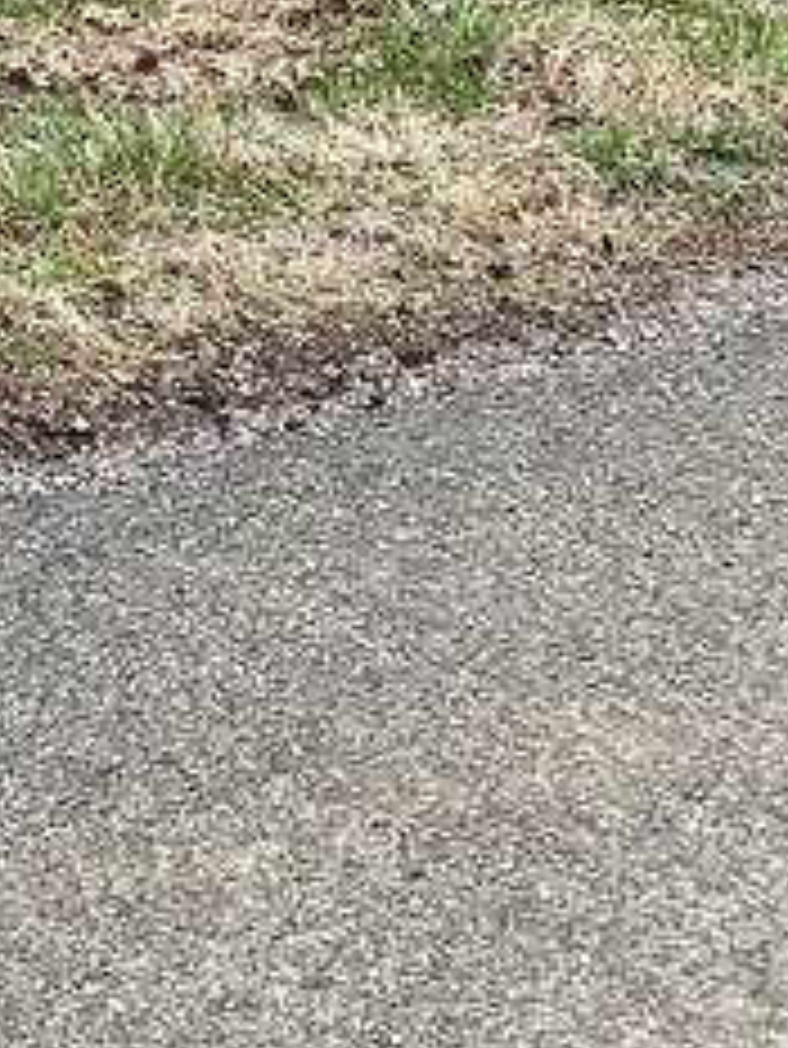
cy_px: -661
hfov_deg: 12.7
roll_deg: +6.2
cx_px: -590
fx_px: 3245
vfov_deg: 16.3
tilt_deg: -11.2
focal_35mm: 107
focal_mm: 4.25
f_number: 1.8
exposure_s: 1/119
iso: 32
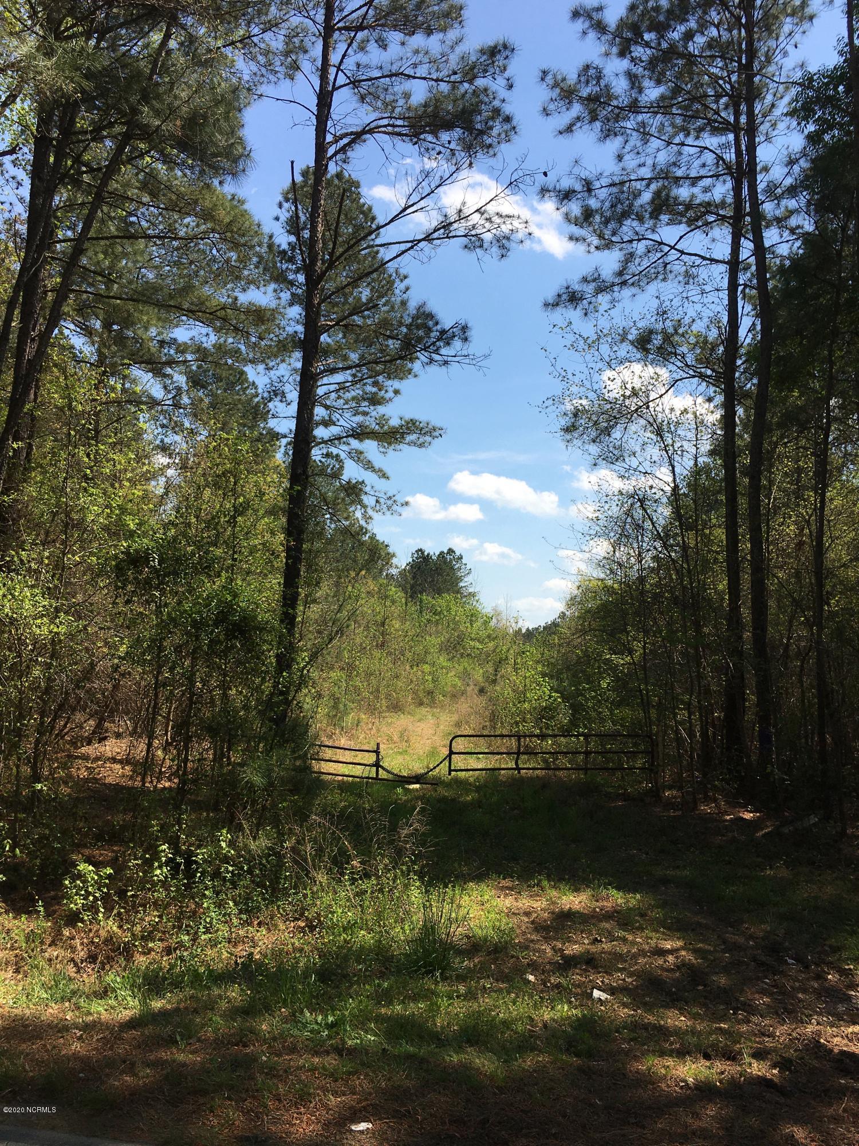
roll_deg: -2.8
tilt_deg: +3.7
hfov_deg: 48.2
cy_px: 573
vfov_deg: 61.7
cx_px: 430
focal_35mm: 29
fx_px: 960
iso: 25
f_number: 2.2
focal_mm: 4.15
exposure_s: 1/1748
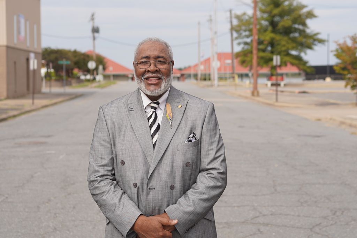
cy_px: 119
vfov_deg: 16.7
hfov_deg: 24.8
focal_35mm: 82
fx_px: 813
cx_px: 178
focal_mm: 55
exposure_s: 1/800
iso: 100
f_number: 4.5
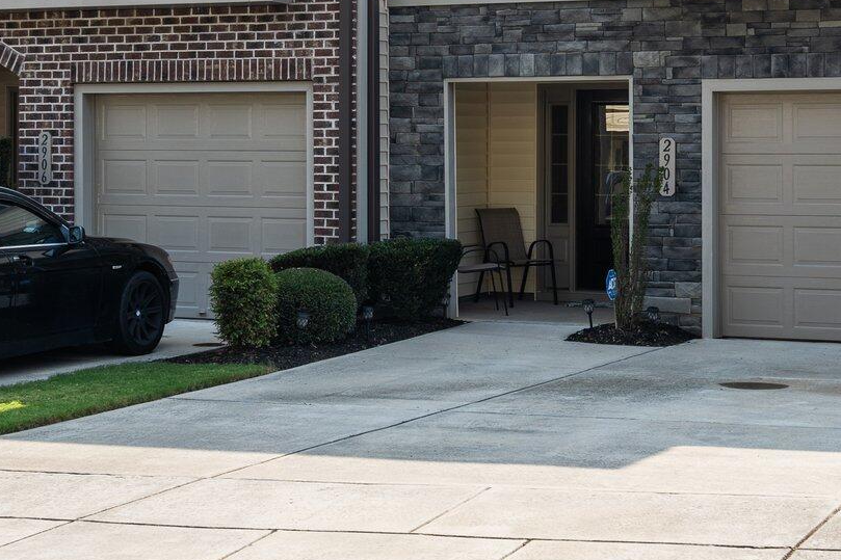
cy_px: 95
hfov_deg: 25.1
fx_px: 1892
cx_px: 443
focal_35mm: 81
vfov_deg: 16.7
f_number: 4.5
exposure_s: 1/90
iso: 100
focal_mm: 32
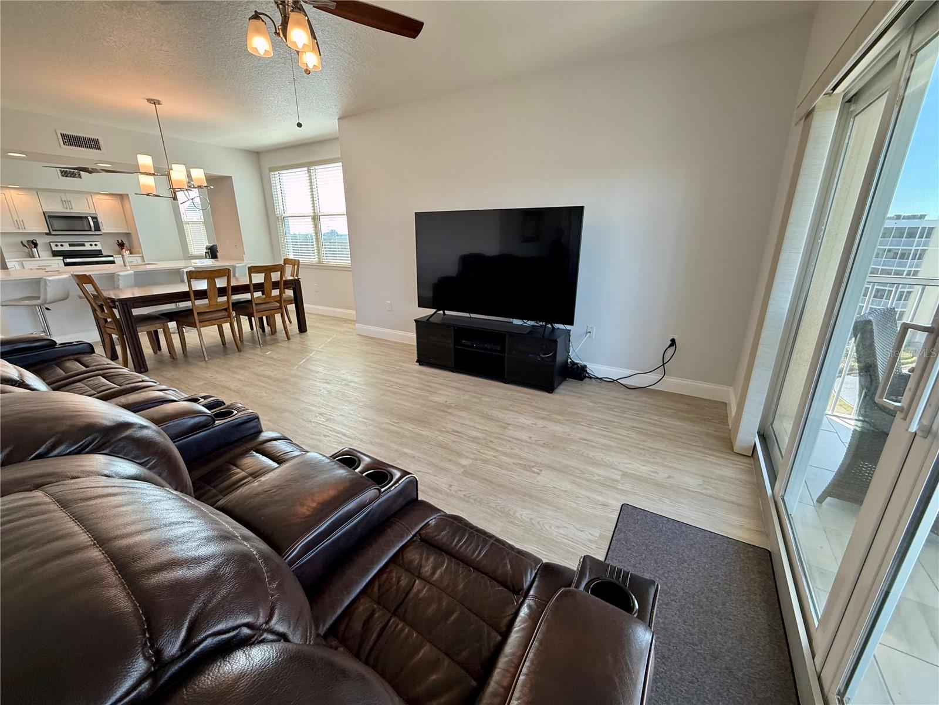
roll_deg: -0.5
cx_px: 470
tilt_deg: -17.3
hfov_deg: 102.1
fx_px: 380
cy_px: 352
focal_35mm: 14
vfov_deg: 85.7
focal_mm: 2.22
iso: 160
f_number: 2.2
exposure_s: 1/120
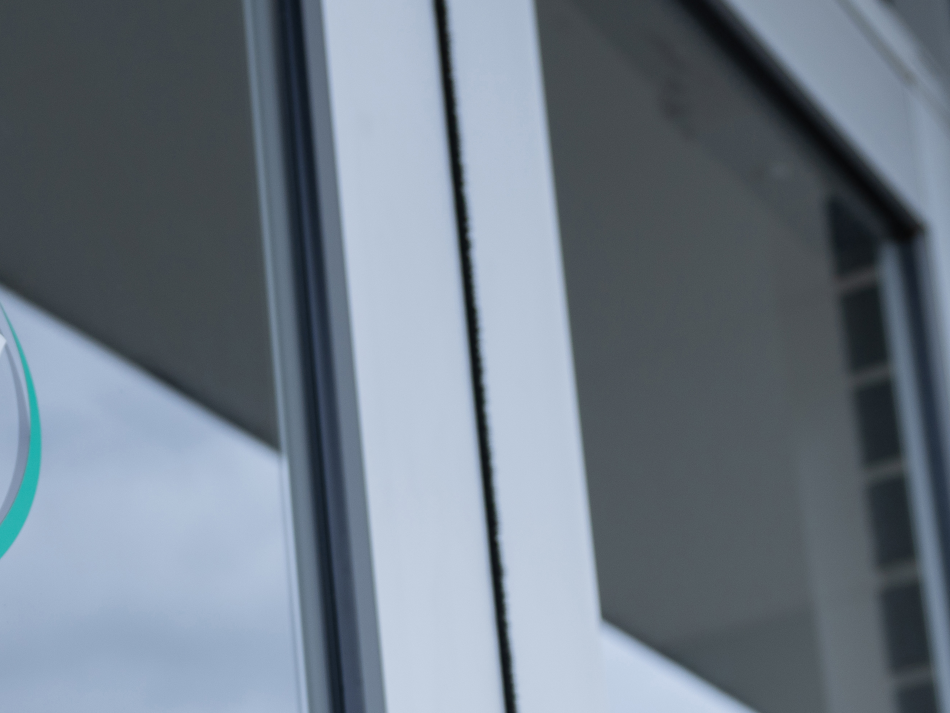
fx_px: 2772
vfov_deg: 14.0
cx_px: -158
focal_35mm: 101
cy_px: 979
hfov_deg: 18.5
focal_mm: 29
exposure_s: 1/320
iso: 100
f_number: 3.5
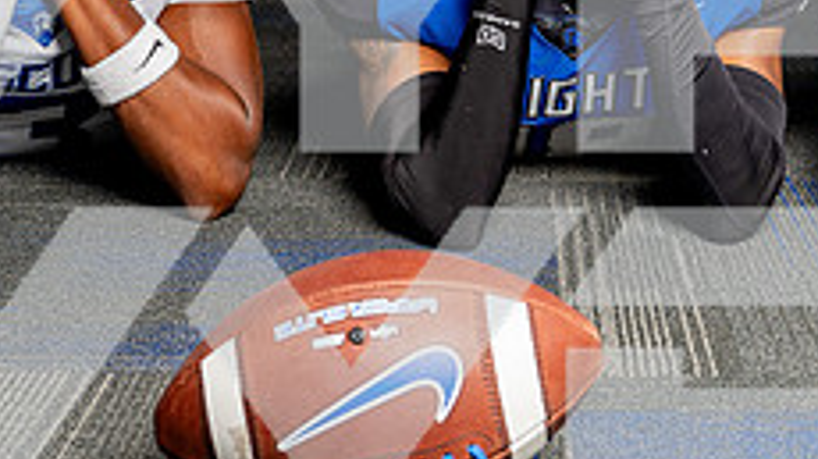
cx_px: 489
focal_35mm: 86
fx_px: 1864
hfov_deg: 24.7
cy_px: -60
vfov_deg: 13.7
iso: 100
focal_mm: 30
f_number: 5.6
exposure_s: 1/250
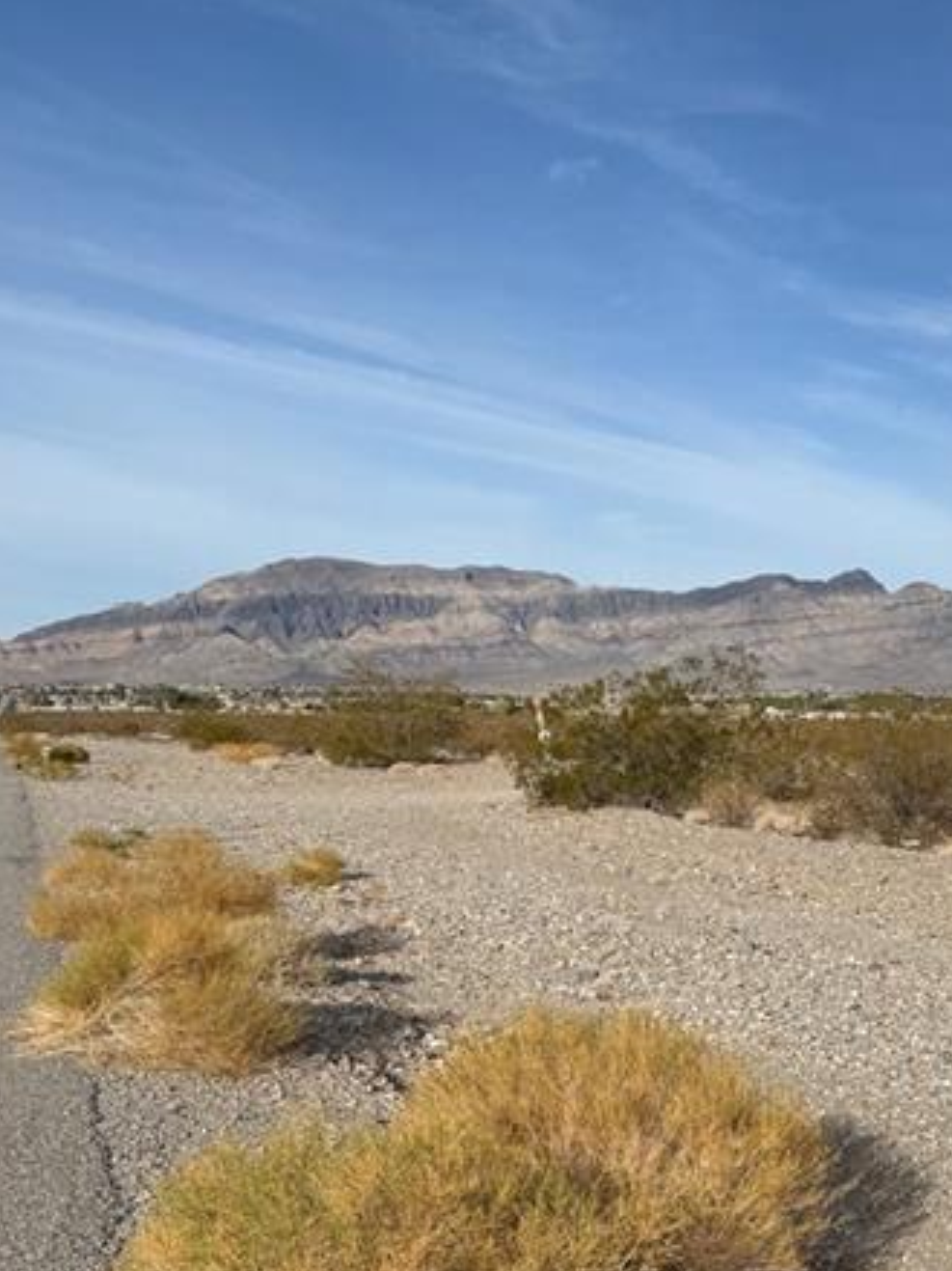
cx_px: 712
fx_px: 1541
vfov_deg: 43.3
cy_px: 961
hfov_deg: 33.7
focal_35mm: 42
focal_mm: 6.76
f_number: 1.78
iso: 80
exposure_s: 1/6173
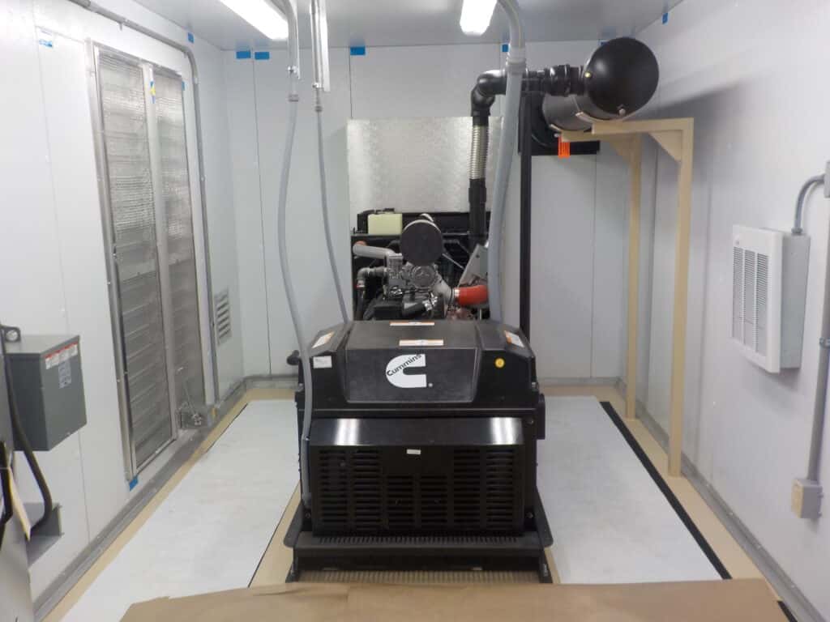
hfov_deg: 60.0
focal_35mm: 30
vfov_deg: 46.8
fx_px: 719
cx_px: 415
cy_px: 311
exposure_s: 1/30
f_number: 3.3
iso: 140
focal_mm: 4.1
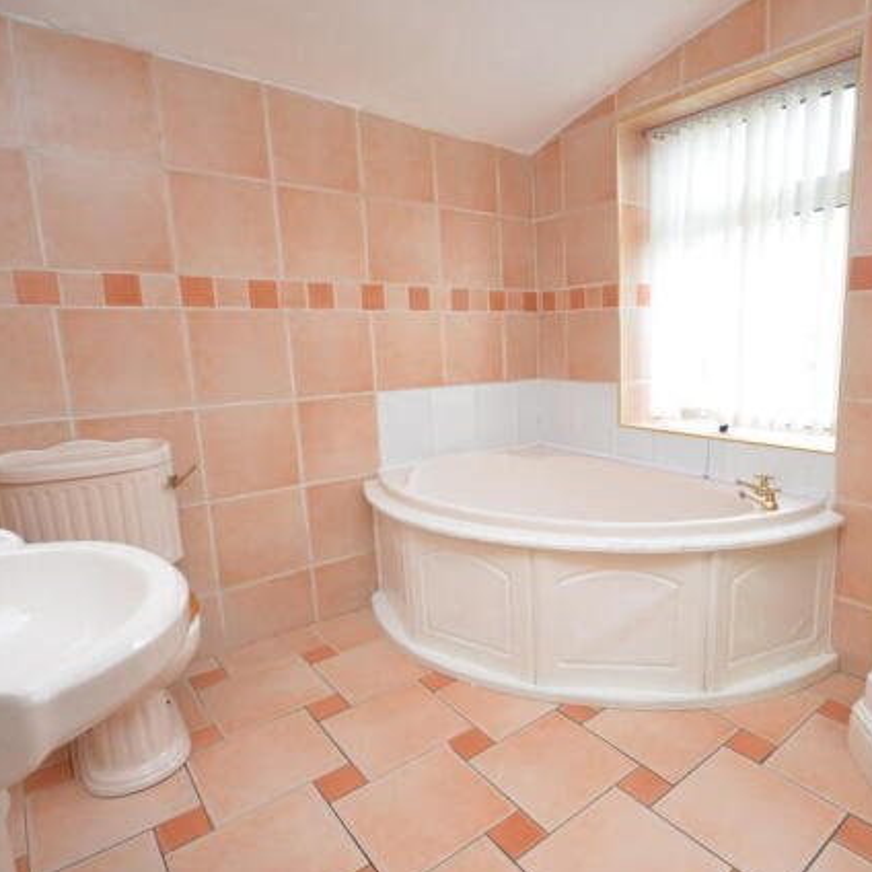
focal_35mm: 22
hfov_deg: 69.5
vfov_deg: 70.5
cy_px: 442
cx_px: 537
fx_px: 617
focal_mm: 11
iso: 800
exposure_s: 1/60
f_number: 4.2
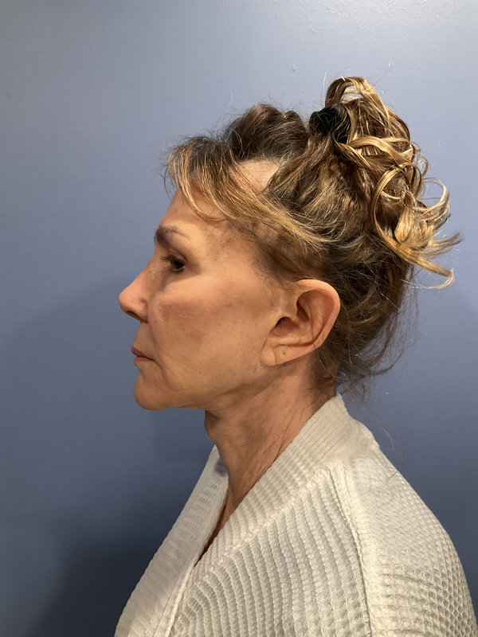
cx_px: 239
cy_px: 318
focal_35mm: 29
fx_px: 534
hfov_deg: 48.2
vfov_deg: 61.7
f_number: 1.8
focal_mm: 3
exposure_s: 1/60
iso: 125
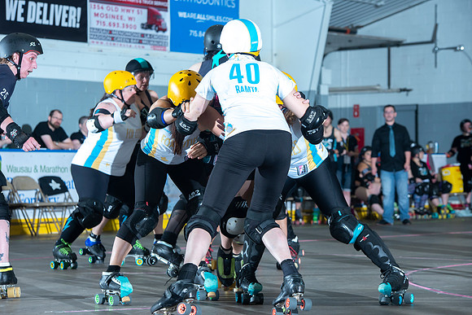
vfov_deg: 10.6
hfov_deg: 15.8
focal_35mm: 130
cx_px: 236
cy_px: 158
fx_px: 1705
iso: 800
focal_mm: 130
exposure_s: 1/160
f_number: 7.1
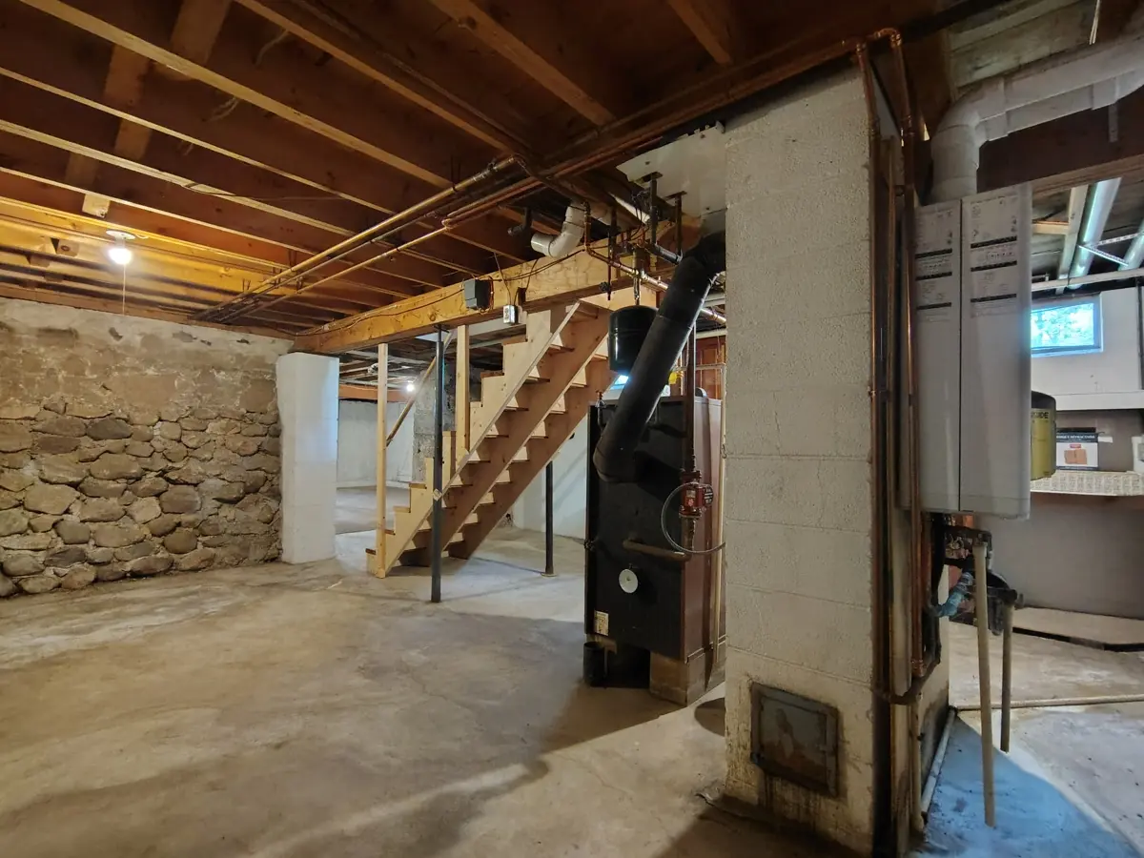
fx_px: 529
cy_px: 429
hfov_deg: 94.5
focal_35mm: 16
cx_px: 572
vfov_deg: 78.1
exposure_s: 1/20
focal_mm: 2.13
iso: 3200
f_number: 2.2
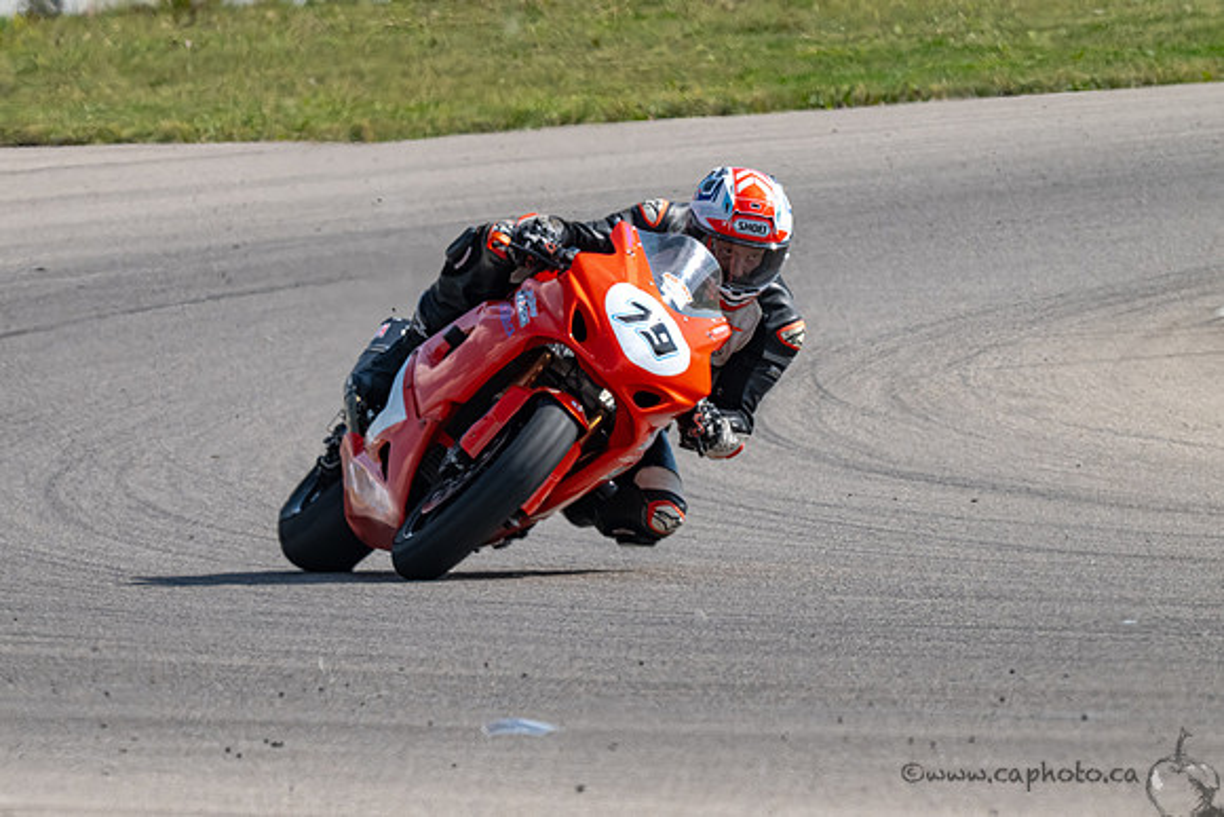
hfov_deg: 2.7
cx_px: 444
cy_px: 408
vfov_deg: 1.8
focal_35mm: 765
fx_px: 26003
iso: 1250
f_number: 16
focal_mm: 600
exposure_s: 1/1250
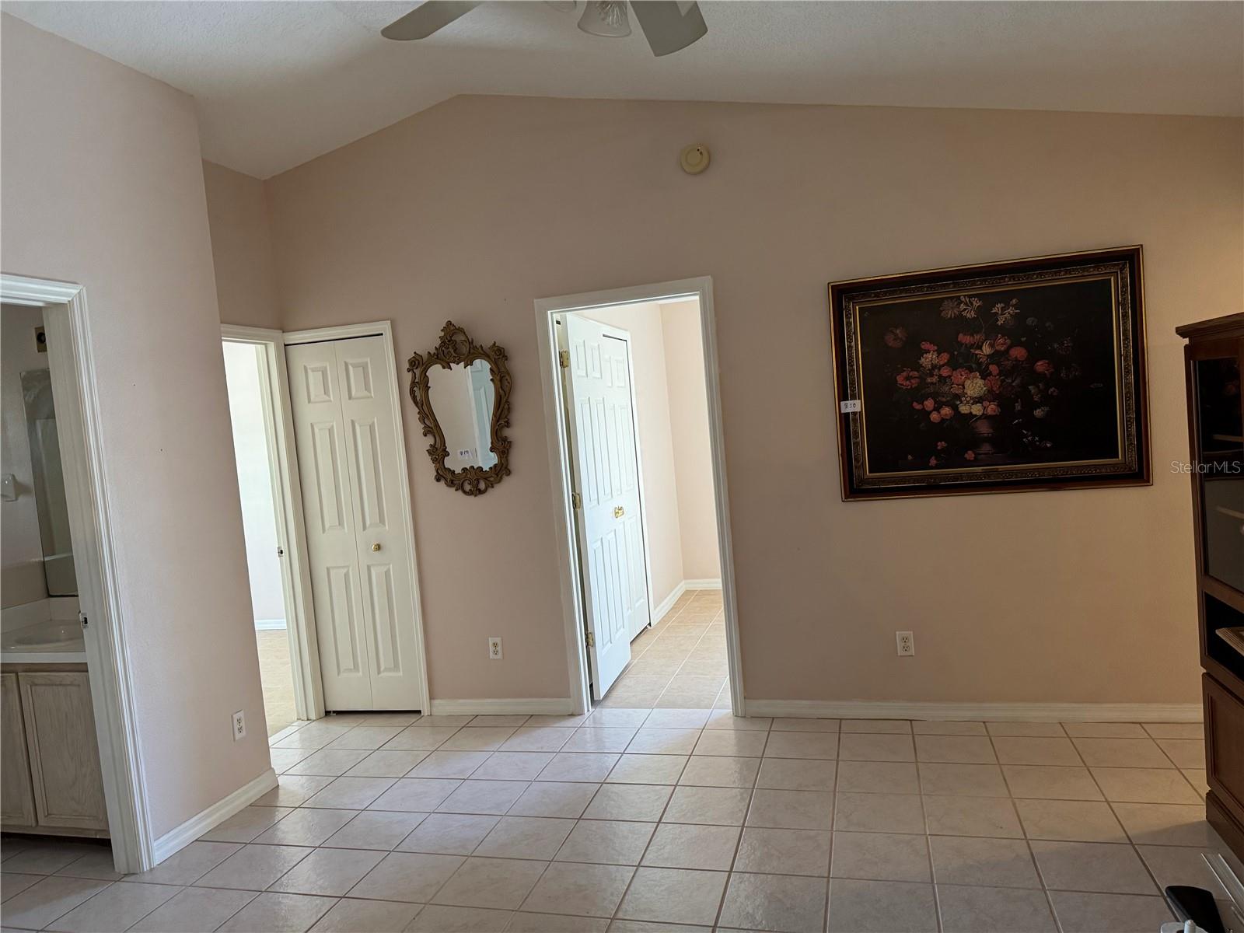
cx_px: 622
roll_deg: +5.1
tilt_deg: -3.5
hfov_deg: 71.6
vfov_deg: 56.8
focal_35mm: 24
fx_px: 862
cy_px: 466
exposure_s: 1/60
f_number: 1.78
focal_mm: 6.76
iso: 320
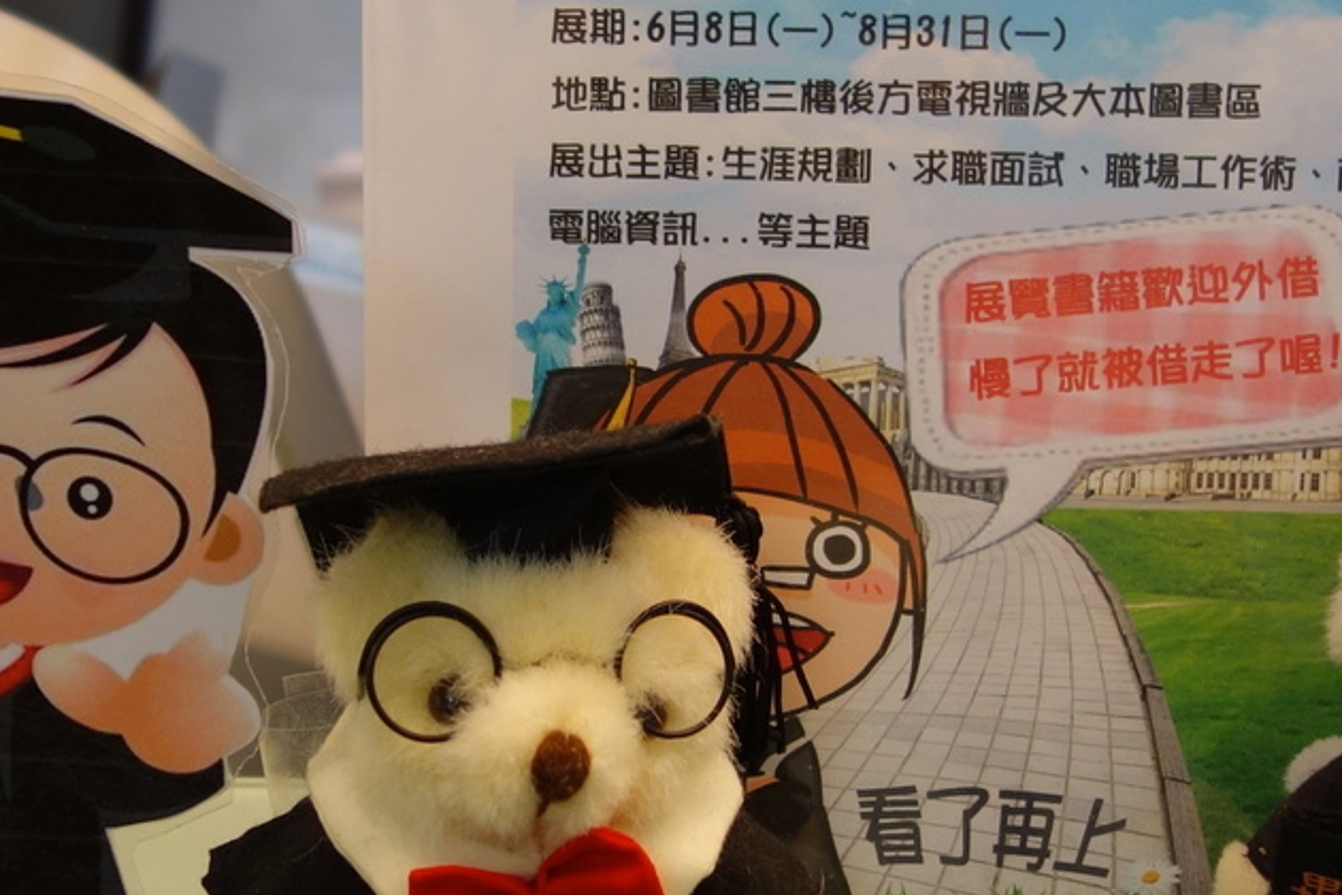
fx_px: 2982
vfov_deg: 17.1
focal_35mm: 80
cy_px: 405
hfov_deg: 25.4
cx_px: 613
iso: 125
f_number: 1.8
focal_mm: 10.4
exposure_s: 1/30
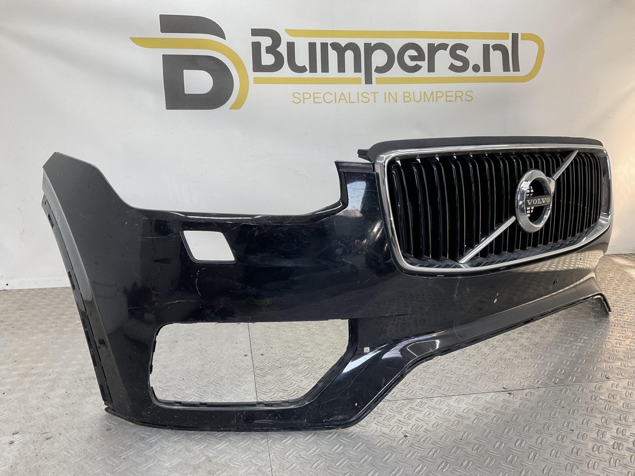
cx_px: 318
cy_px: 238
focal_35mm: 29
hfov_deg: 61.7
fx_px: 532
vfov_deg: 48.2
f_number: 1.8
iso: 20
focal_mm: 3
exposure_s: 1/120
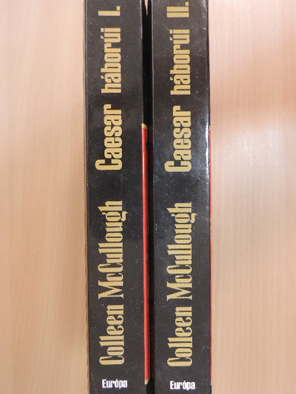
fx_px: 376
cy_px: 197
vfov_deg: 55.4
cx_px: 148
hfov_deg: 42.9
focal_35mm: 33
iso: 1400
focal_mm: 5.8
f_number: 3.2
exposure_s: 1/60
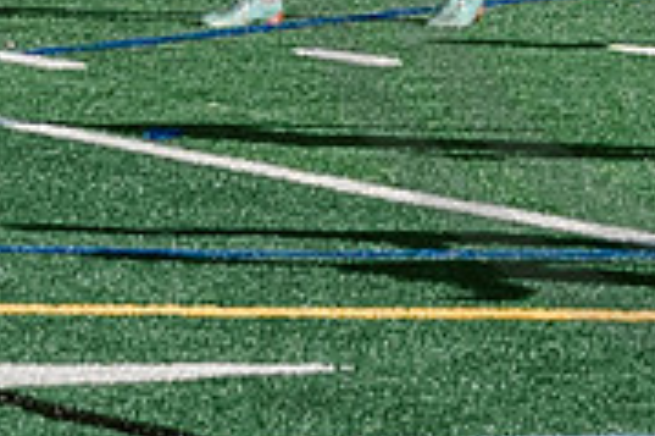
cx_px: 811
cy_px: -291
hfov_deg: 2.7
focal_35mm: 754
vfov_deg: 1.8
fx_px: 13706
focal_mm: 53
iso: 640
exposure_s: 1/3200
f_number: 5.6
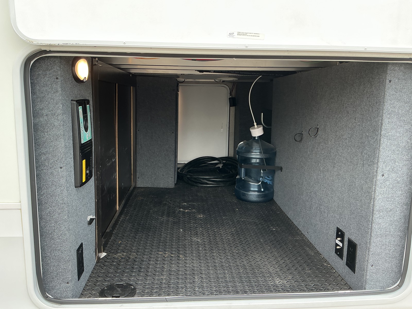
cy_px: 154
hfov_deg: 61.7
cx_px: 206
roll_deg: -2.4
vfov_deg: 48.2
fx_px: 345
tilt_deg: -11.9
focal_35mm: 29
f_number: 1.8
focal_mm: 3
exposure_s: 1/138
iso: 20
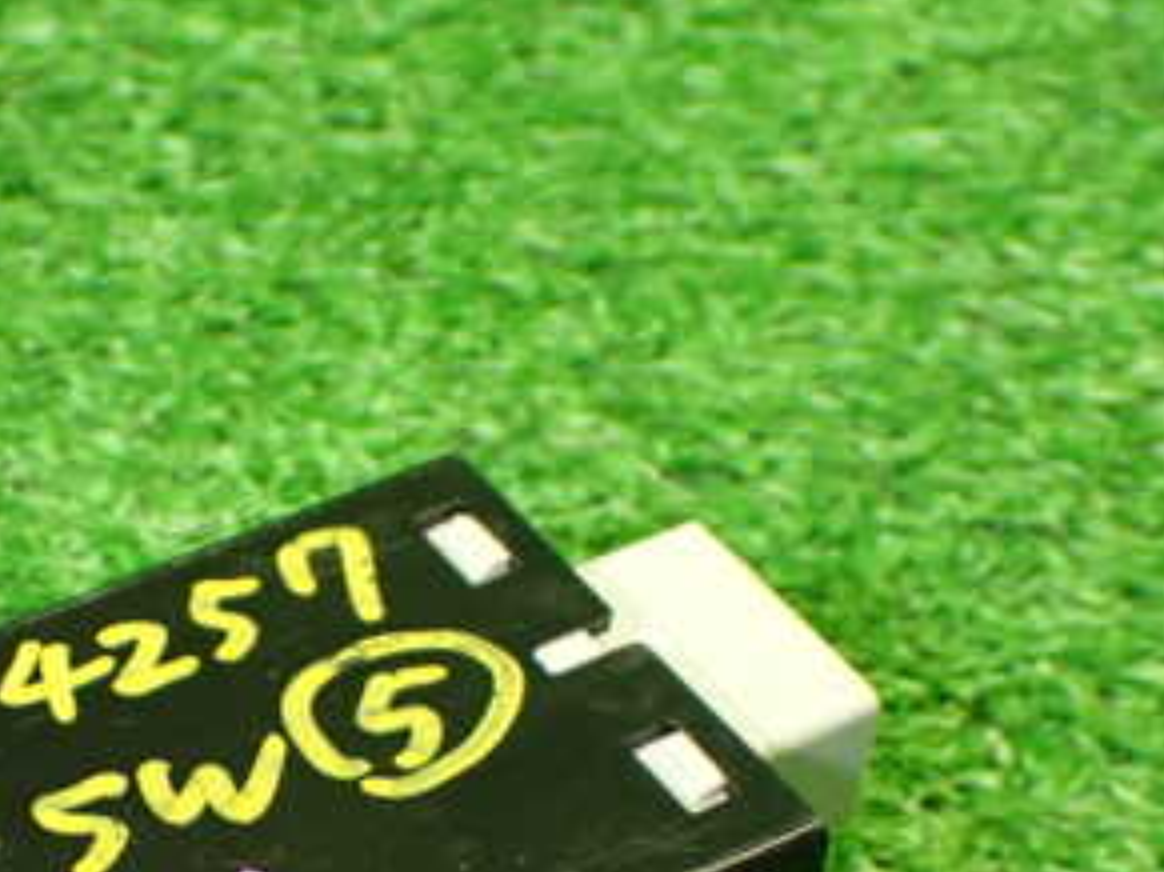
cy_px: 880
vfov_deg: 15.0
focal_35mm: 97
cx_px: 284
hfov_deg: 20.1
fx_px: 3260
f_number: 3.1
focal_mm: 8.4
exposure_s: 1/80
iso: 800
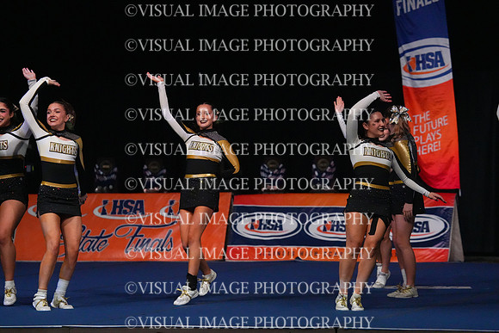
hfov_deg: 10.8
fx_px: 2634
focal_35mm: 190
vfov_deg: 7.2
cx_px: 250
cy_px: 166
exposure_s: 1/1250
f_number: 5.6
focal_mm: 190
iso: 16000
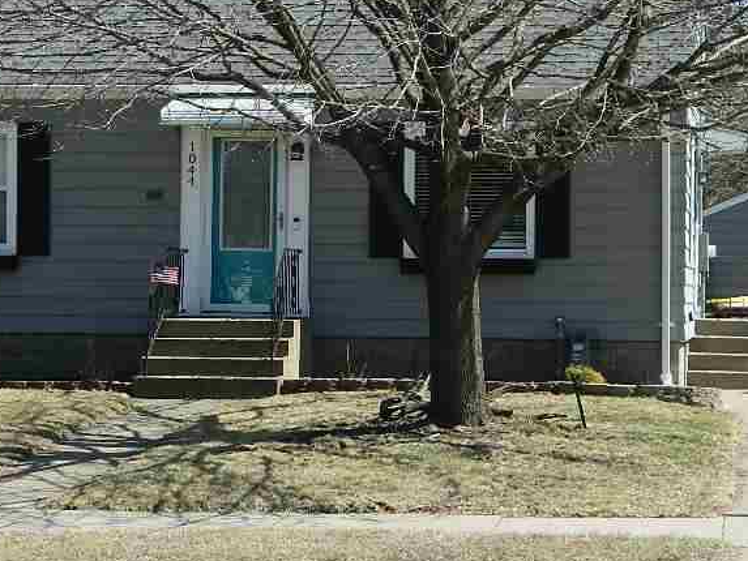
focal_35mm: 125
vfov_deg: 11.9
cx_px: 377
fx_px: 2702
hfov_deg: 15.8
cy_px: 214
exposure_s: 1/400
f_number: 4
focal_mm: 12.6
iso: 80
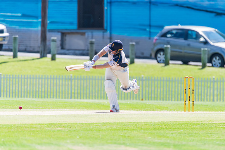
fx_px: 4124
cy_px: 78
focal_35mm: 660
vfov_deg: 2.1
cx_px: 124
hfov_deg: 3.1
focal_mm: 600
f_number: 6.3
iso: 640
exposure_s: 1/2000
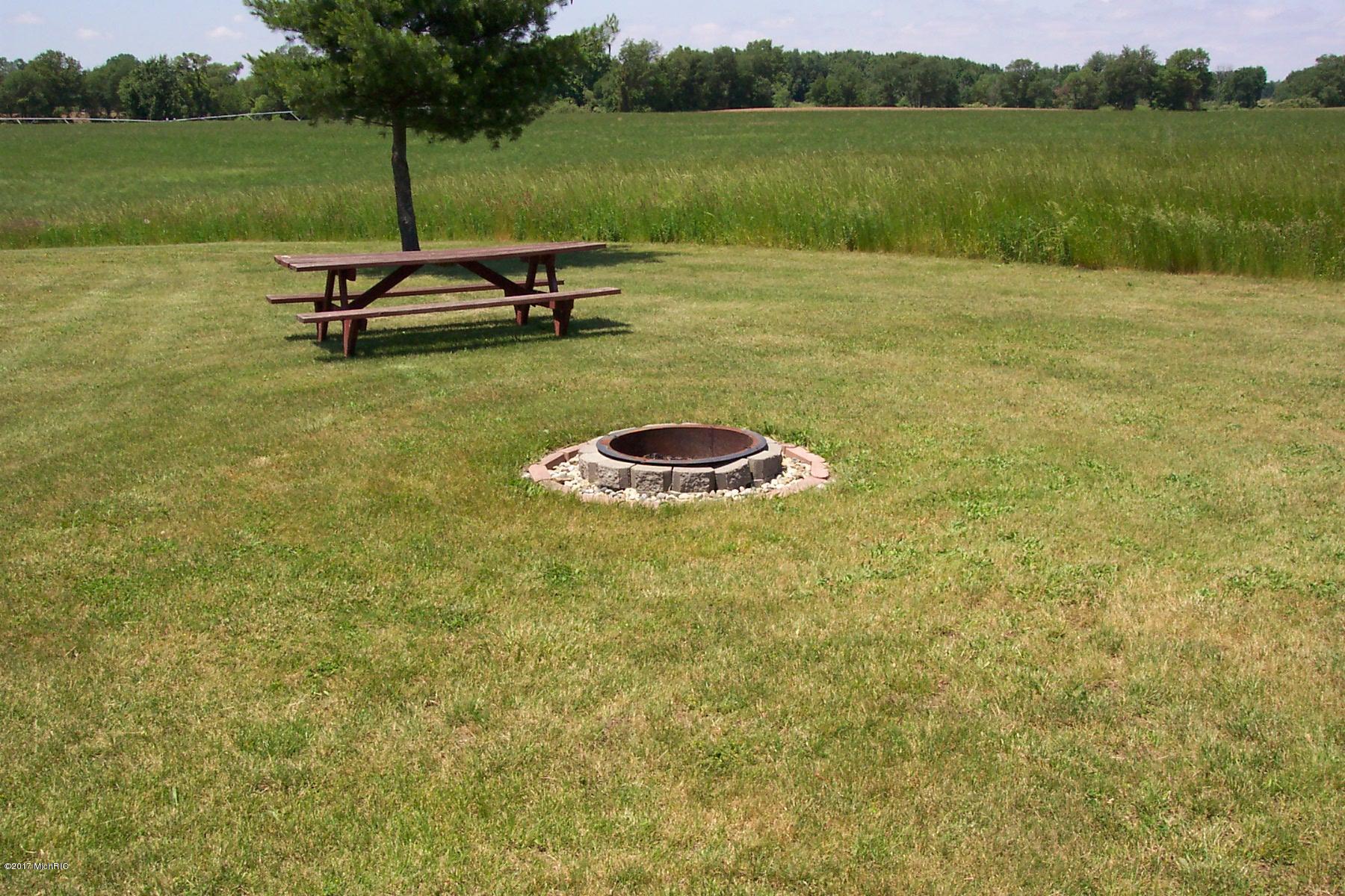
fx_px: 1420
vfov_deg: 35.1
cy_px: 448
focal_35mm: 38
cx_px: 672
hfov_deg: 50.7
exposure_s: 1/700
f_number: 4.8
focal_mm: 8
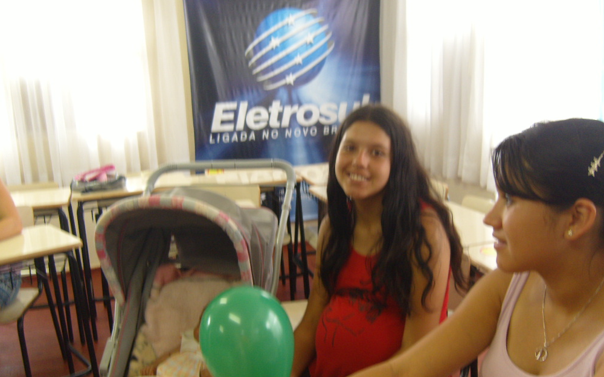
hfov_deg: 51.5
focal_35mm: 38
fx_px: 626
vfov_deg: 33.6
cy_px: 203
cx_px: 306
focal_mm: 7.4
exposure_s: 1/30
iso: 166
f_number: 2.8
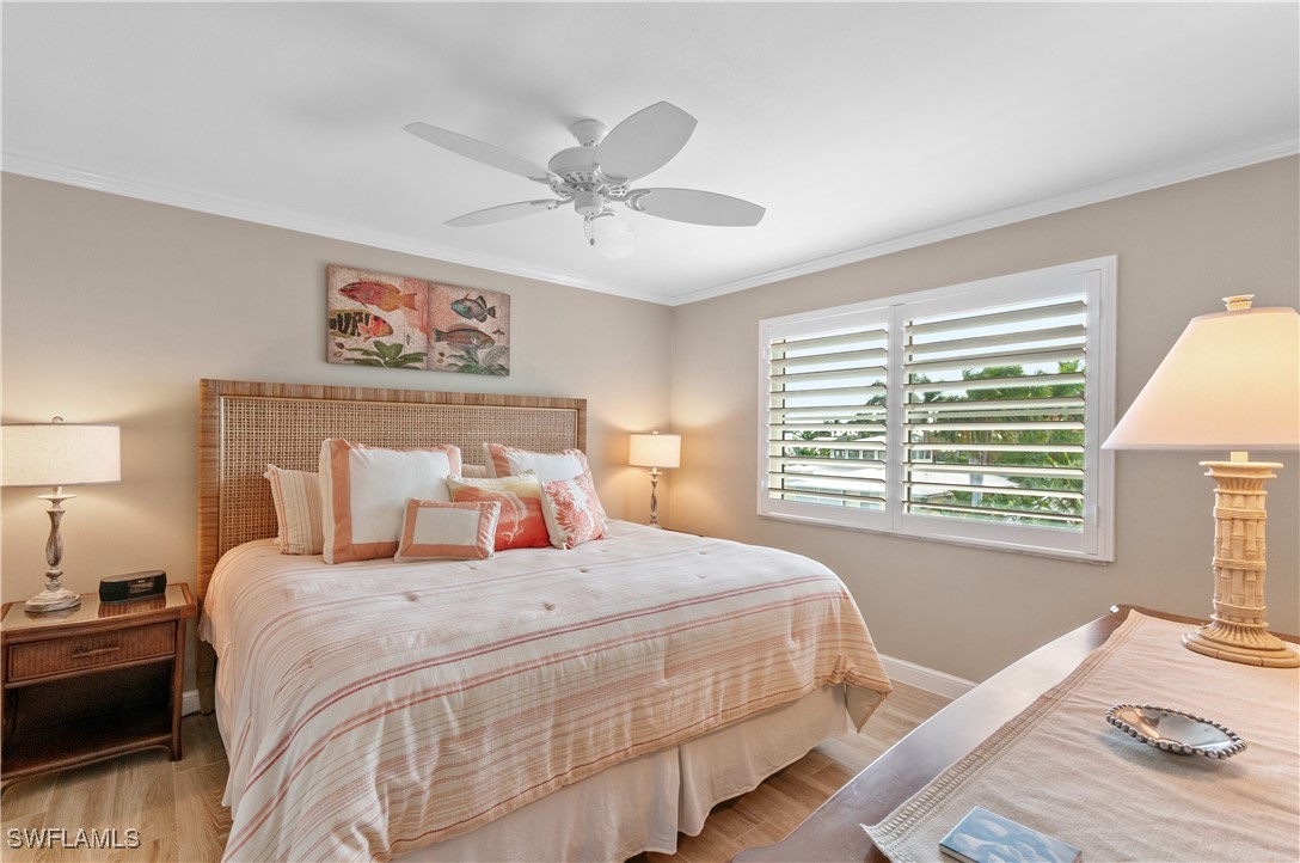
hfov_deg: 100.5
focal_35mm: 15
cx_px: 650
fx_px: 541
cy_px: 432
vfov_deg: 77.1
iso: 200
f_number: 8
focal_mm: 10
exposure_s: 1/6
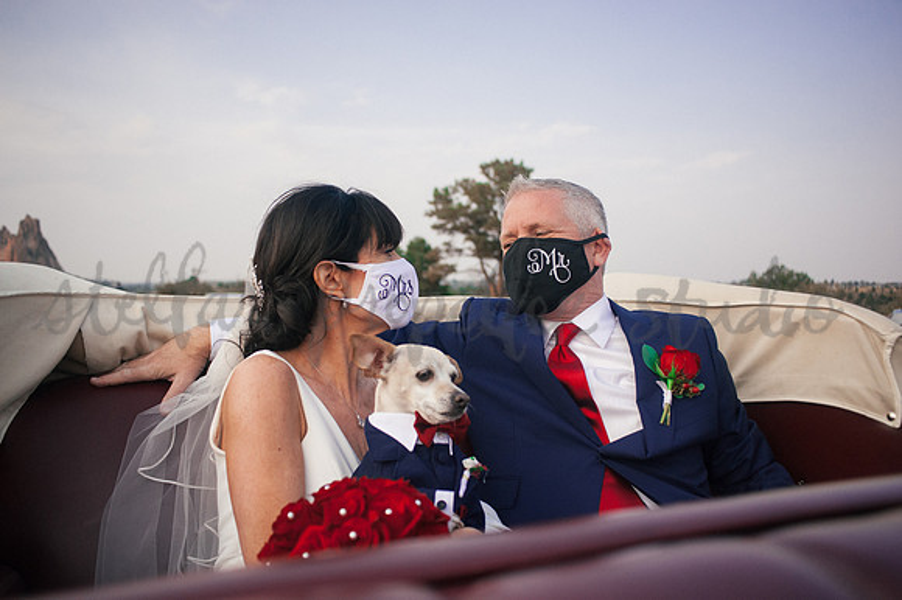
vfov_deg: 46.4
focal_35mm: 28
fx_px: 701
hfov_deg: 65.5
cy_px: 300
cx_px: 451
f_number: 3.5
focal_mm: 28
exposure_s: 1/6400
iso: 2000
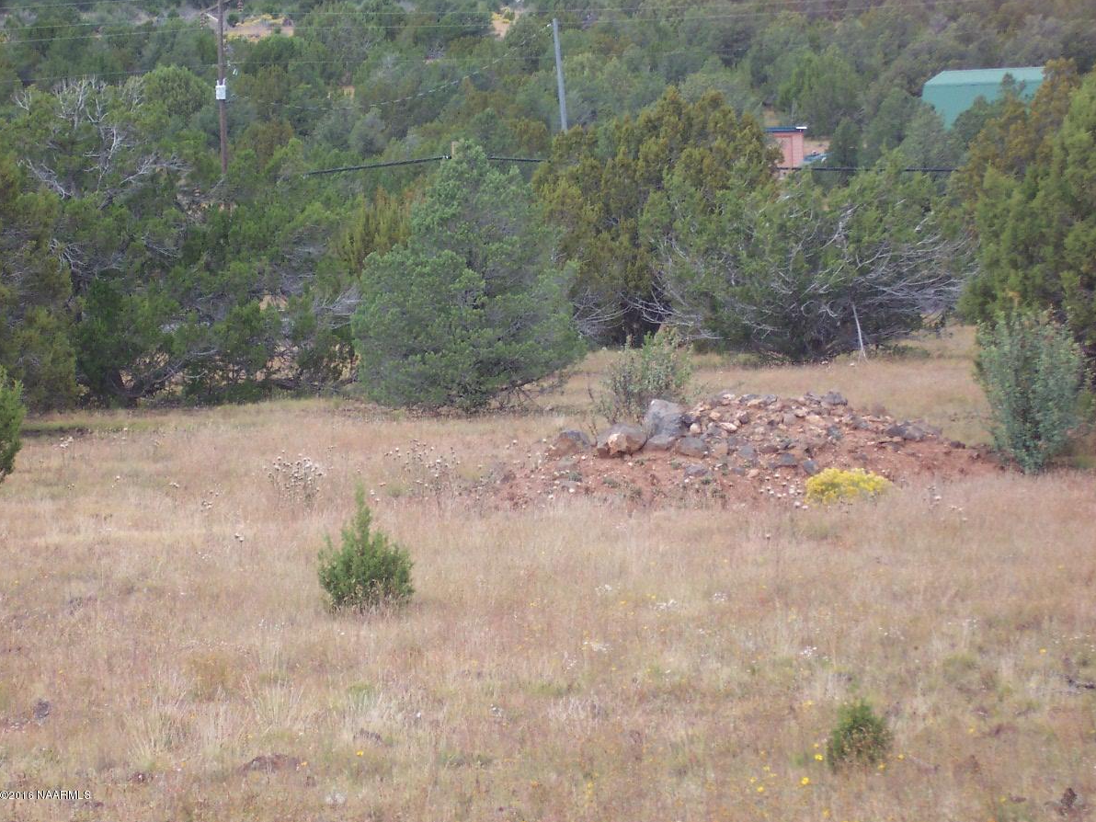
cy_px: 411
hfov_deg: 13.6
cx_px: 546
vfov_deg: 10.2
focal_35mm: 145
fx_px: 4591
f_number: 4.9
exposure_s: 1/125
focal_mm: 22.4
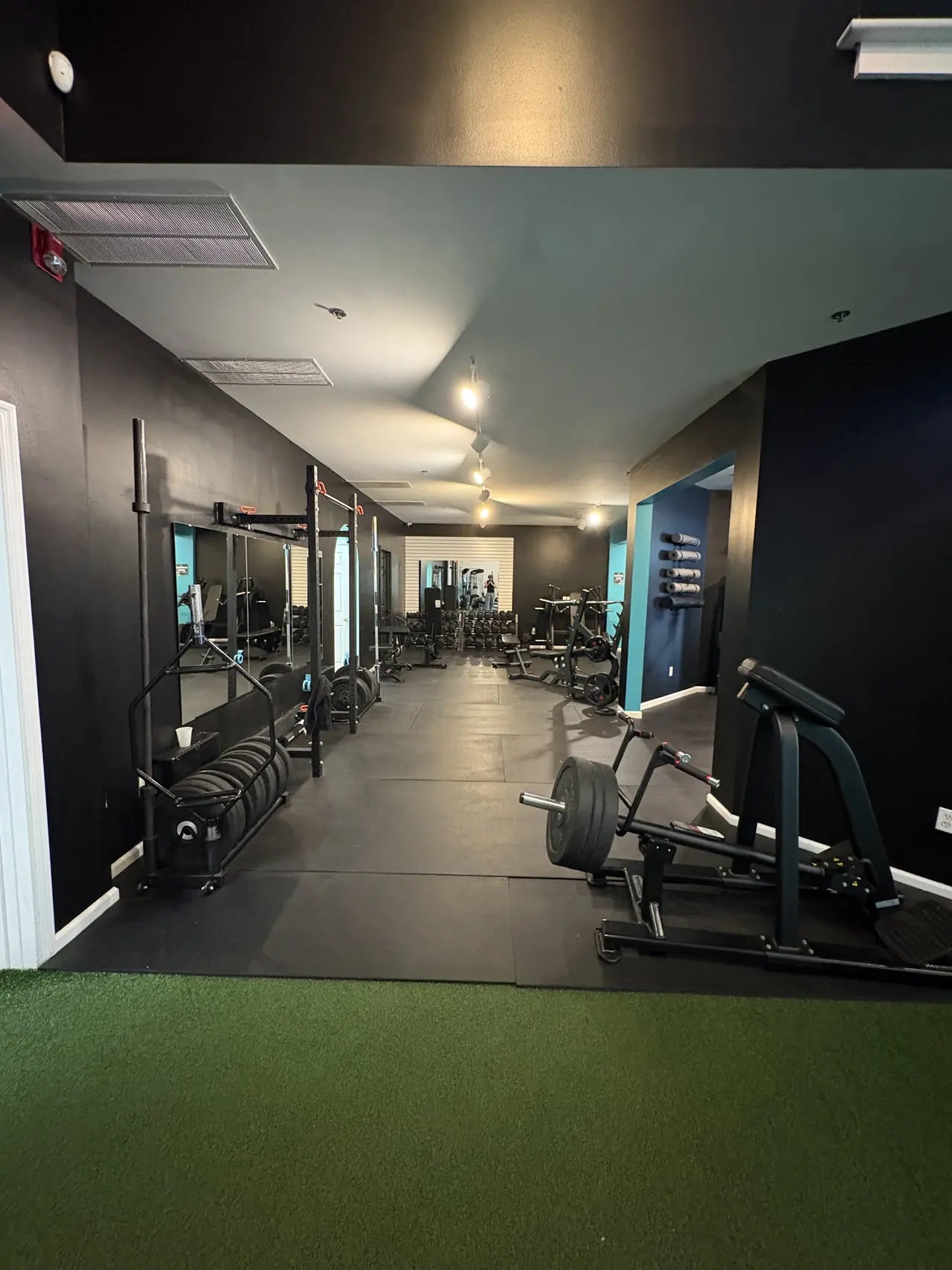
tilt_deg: -6.0
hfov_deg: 85.7
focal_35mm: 14
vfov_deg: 102.1
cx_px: 476
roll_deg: -0.8
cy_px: 635
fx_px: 513
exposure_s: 1/40
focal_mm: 2.22
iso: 800
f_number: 2.2
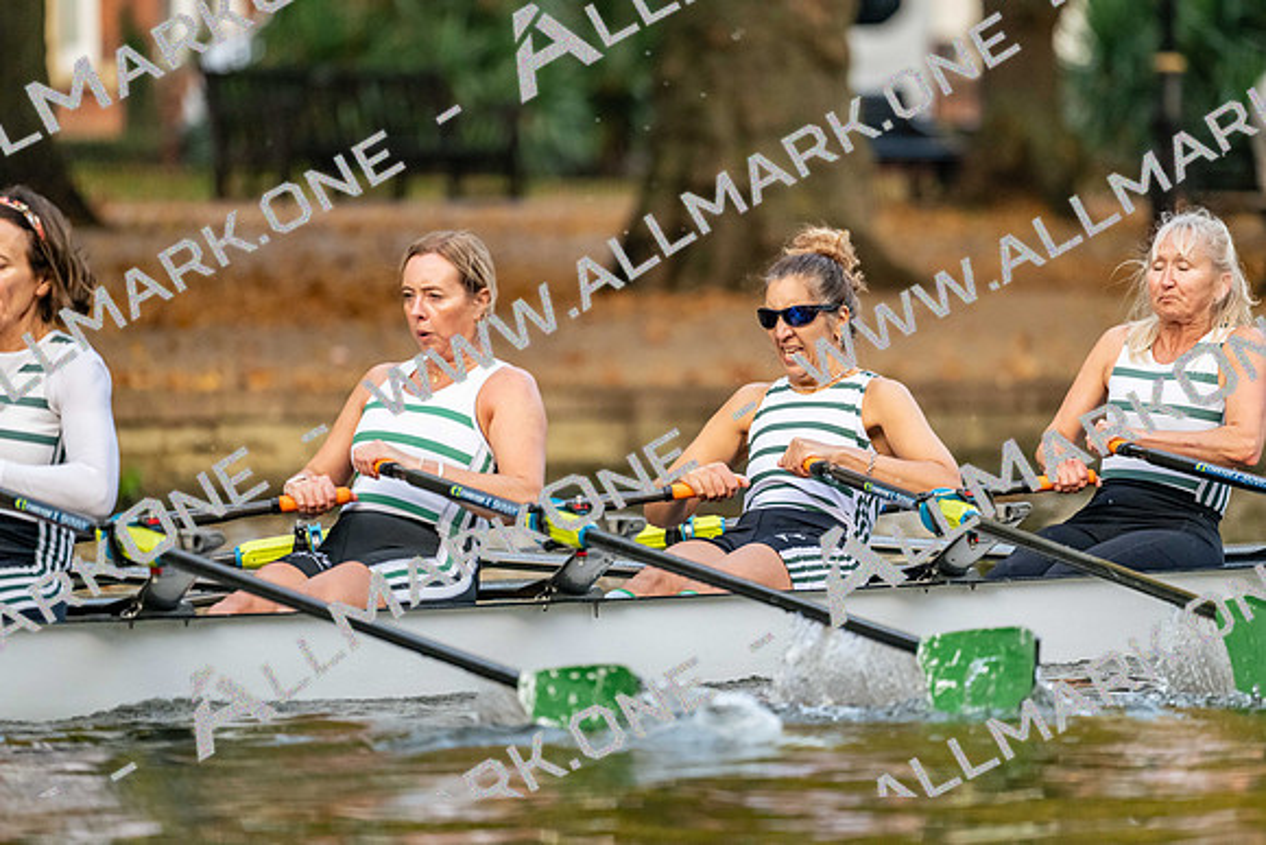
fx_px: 14069
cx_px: 633
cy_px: 422
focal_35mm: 400
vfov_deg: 3.4
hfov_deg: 5.2
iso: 4000
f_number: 4.5
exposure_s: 1/2500
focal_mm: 400
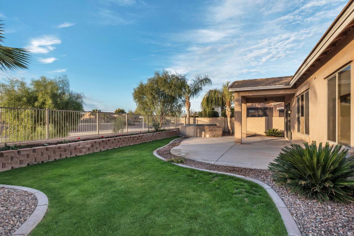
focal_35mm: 16
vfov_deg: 73.8
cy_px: 118
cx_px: 177
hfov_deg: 96.7
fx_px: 157
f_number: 7.1
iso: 320
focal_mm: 16
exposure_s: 1/200
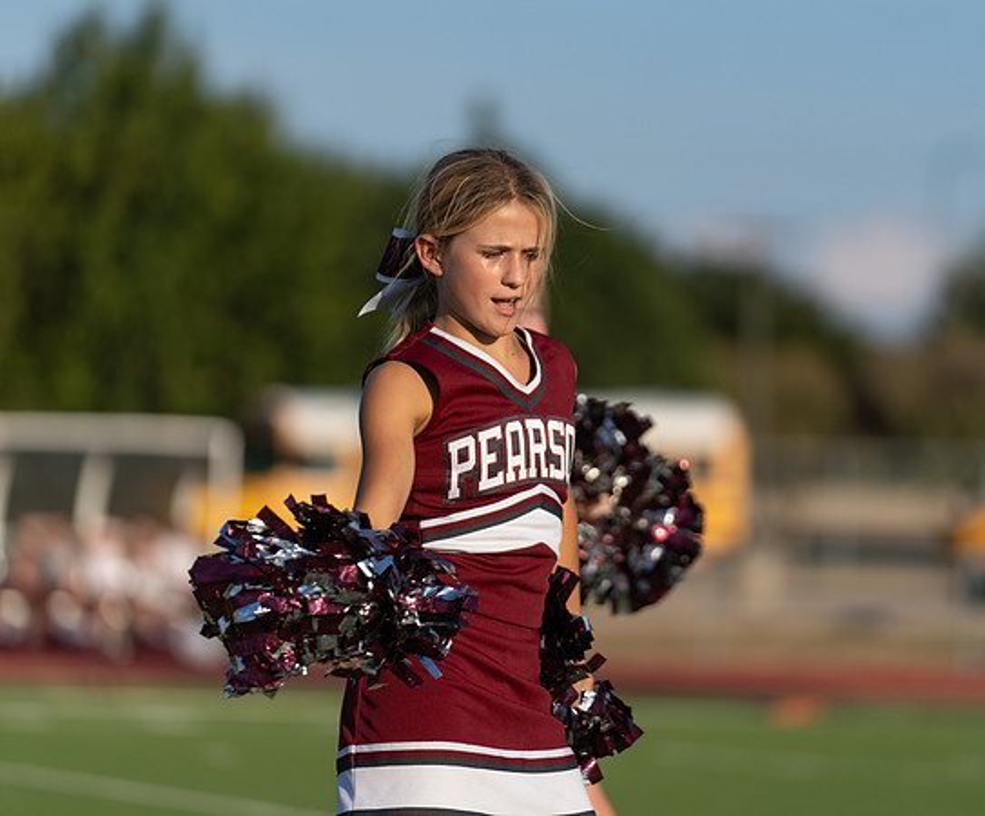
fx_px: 7026
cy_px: 369
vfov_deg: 6.6
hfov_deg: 8.0
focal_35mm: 238
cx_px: 517
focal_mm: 184
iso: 100
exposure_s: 1/2000
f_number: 2.8
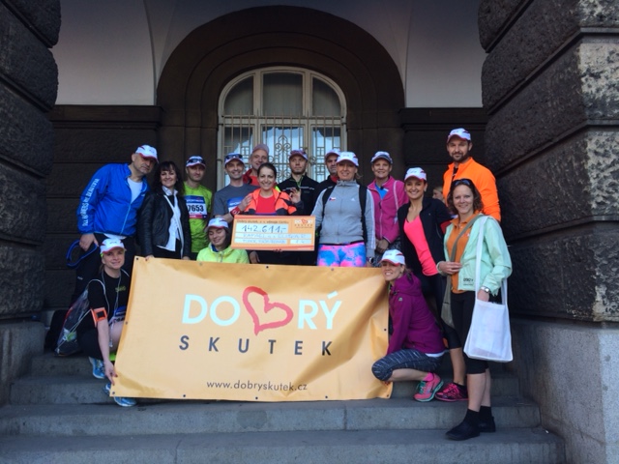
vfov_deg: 48.2
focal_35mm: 29
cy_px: 232
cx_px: 310
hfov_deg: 61.7
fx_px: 519
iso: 32
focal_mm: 4.15
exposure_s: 1/155
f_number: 2.2
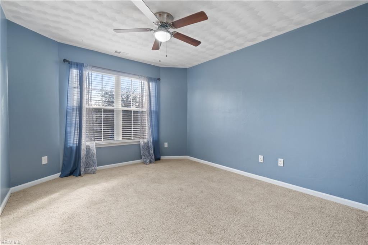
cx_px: 184
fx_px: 153
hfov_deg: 100.4
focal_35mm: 15
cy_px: 122
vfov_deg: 77.3
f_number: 8
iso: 250
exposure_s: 1/2
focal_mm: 10
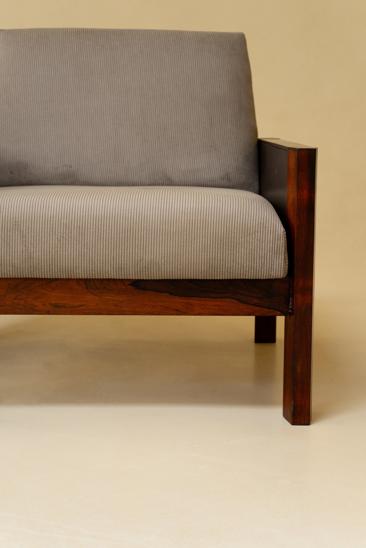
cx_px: 183
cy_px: 274
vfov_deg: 28.8
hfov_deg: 19.5
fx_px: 1067
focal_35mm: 70
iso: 1000
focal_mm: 70
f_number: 6.3
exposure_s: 1/160
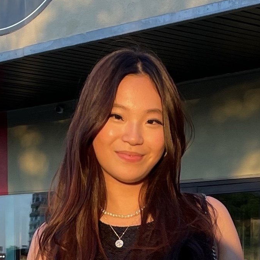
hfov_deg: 52.5
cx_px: 129
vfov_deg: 51.9
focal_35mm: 31
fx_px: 263
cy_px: 165
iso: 32
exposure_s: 1/231
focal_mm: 4.2
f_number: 1.6
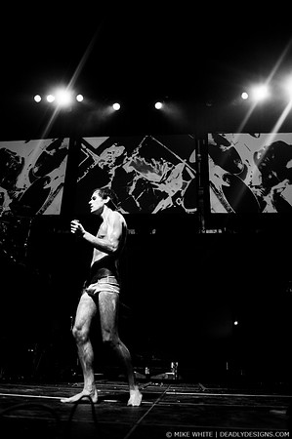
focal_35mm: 30
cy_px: 220
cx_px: 146
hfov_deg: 43.5
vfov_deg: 62.0
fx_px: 366
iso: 640
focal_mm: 20
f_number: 2.8
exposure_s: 1/160
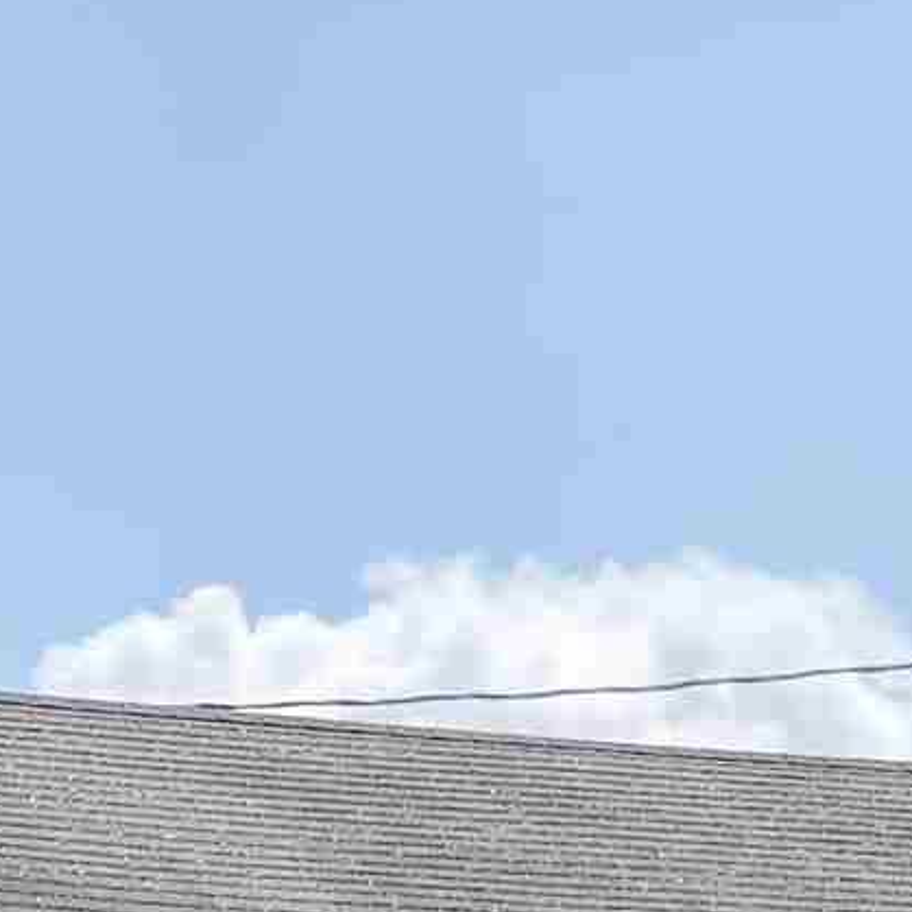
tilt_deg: -0.4
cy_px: 1977
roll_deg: +2.1
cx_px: 857
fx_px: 4650
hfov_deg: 11.1
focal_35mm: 156
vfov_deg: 10.1
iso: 100
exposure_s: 1/4975
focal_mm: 6.76
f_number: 1.78
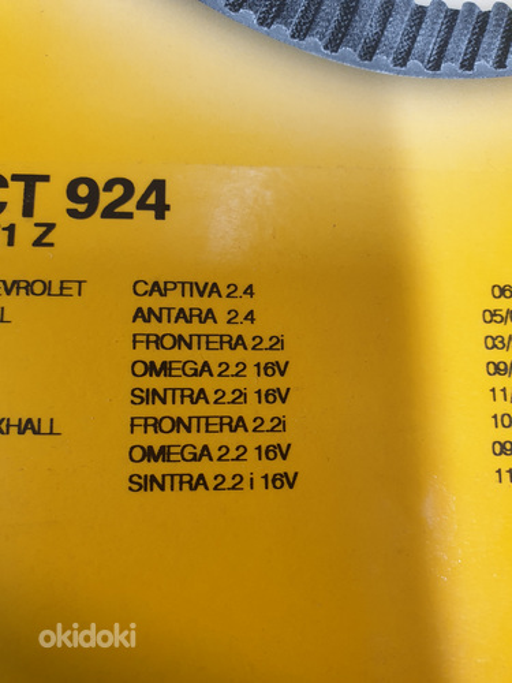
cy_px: 342
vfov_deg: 67.3
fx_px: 513
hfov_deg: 53.1
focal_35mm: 26
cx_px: 256
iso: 100
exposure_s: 1/50
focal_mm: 4.3
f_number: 2.4
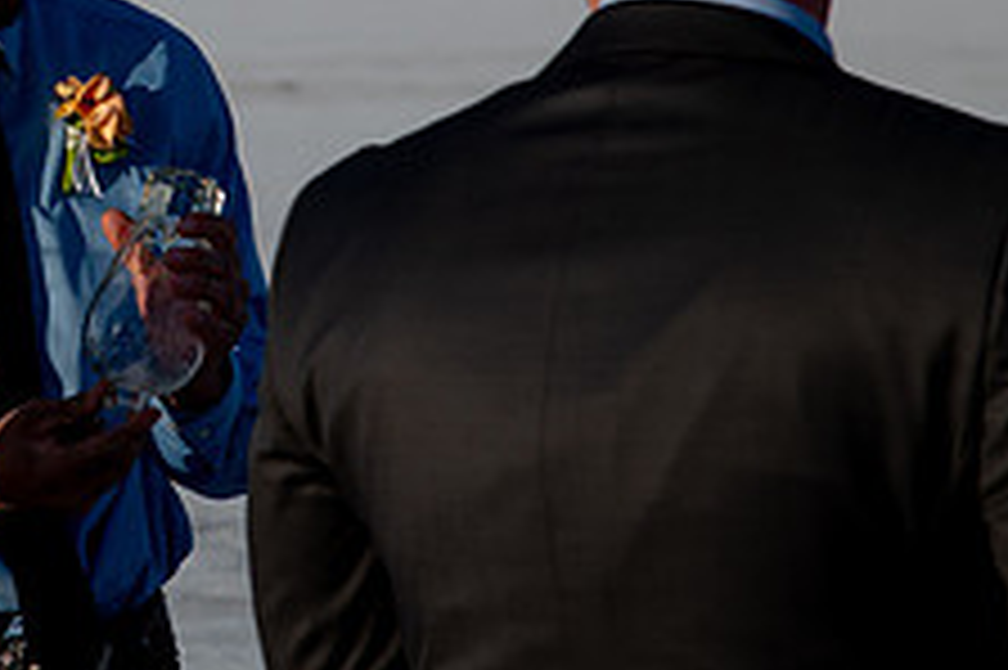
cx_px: -22
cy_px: -4
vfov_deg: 4.4
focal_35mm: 311
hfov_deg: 6.6
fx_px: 8701
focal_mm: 120
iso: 200
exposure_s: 1/400
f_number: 8
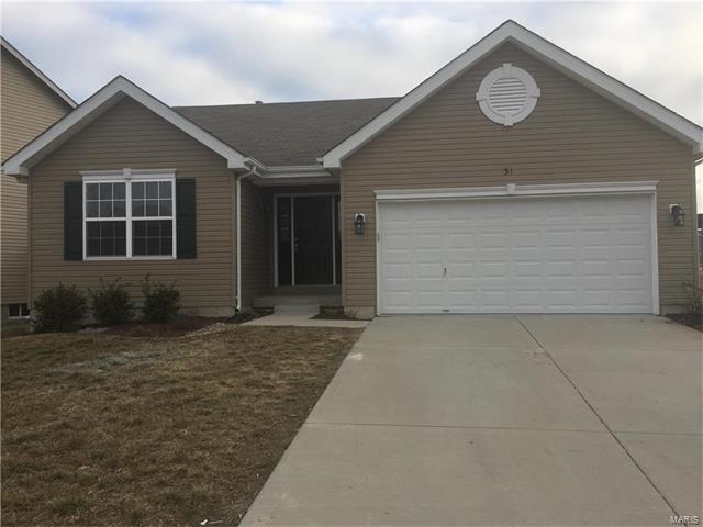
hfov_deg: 61.7
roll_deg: +0.1
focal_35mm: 29
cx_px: 352
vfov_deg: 48.2
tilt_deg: +2.7
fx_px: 589
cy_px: 264
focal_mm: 4.15
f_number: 2.2
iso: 32
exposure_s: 1/628
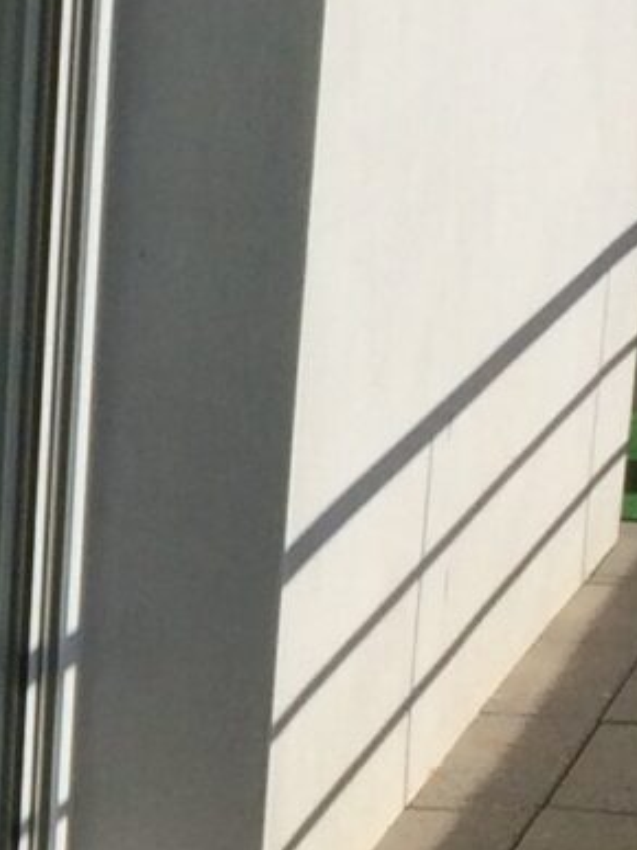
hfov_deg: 7.2
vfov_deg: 10.0
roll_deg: +0.5
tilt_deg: -19.6
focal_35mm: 192
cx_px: -916
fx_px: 4713
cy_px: 1311
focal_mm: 4.15
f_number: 2.2
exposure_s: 1/5128
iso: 32
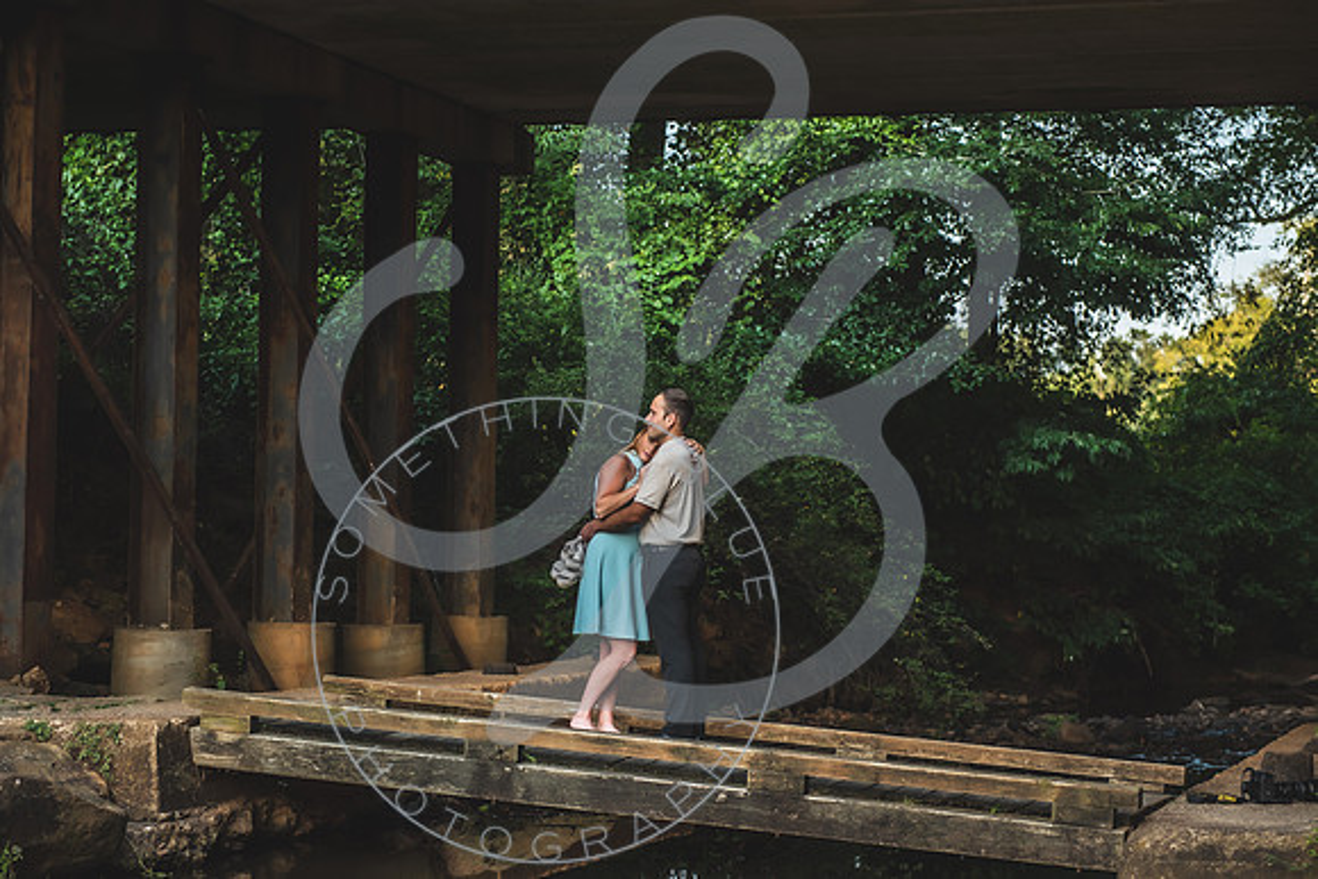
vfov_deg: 17.8
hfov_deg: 26.3
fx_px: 2815
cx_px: 654
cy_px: 402
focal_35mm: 77
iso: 200
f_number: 2.8
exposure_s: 1/320
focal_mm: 70
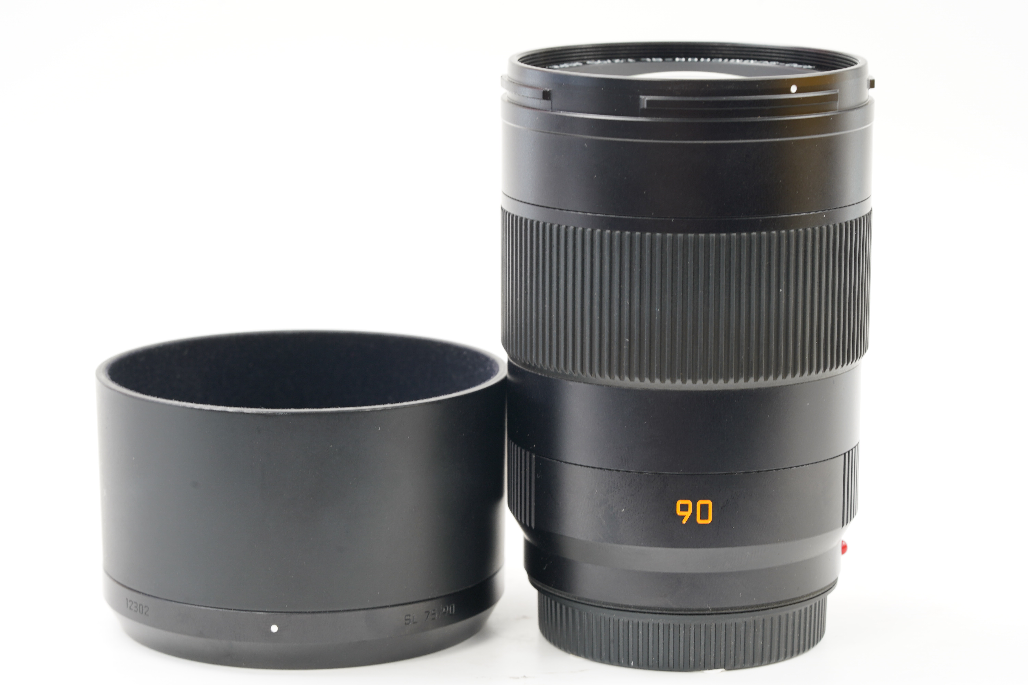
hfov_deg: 22.6
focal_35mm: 90
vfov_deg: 15.2
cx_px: 514
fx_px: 2570
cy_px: 342
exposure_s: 1/1.25
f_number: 11
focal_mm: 90
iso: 200
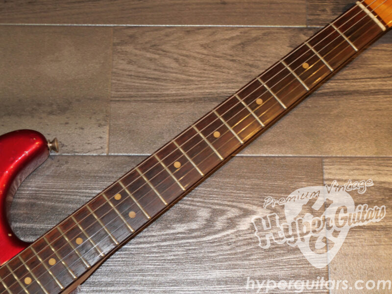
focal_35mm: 64
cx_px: 196
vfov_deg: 22.9
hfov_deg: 30.3
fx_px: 725
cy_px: 147
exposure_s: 1/50
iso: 800
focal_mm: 32
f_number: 5.6
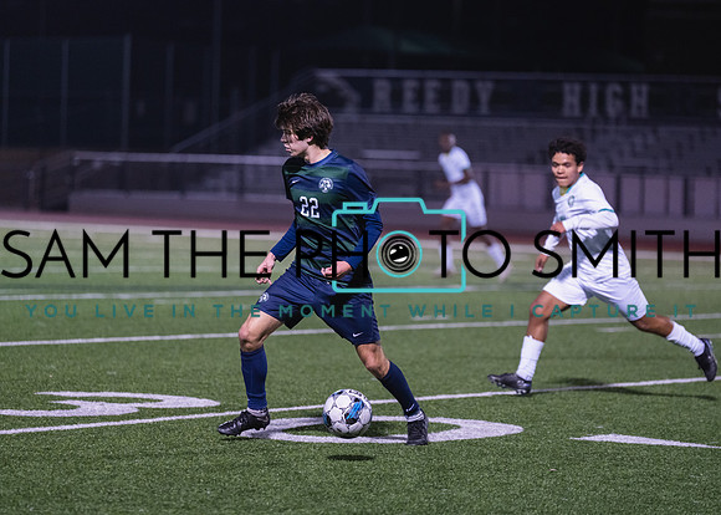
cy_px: 258
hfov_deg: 12.5
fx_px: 3304
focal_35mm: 161
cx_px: 360
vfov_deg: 8.9
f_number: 2.8
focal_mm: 154
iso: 2500
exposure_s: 1/1000
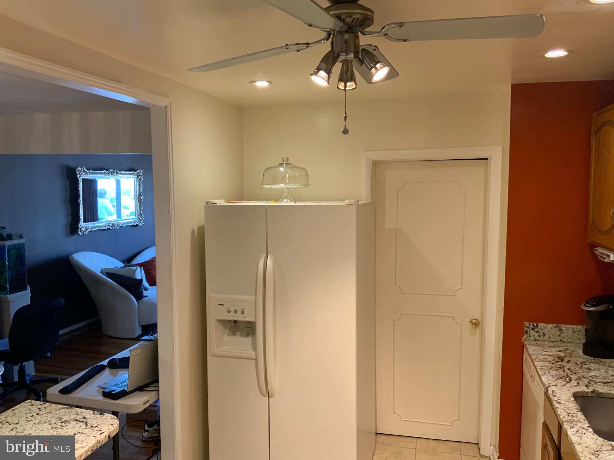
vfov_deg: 48.2
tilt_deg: -5.2
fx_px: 514
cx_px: 307
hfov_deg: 61.7
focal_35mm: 29
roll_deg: +0.3
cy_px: 230
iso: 80
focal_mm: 3
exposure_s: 1/60
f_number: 1.8
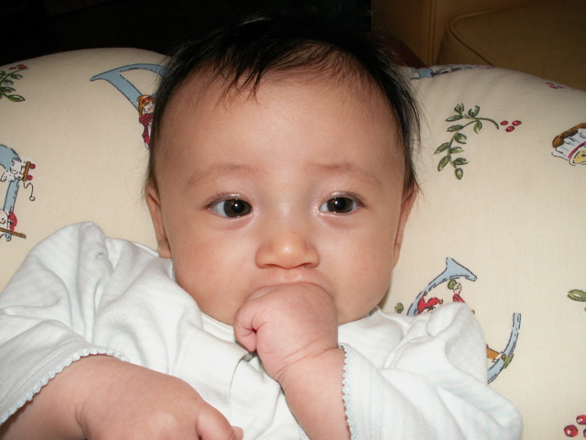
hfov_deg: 52.6
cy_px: 220
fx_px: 593
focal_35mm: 35
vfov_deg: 40.7
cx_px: 293
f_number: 3.2
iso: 160
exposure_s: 1/40
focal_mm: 5.86
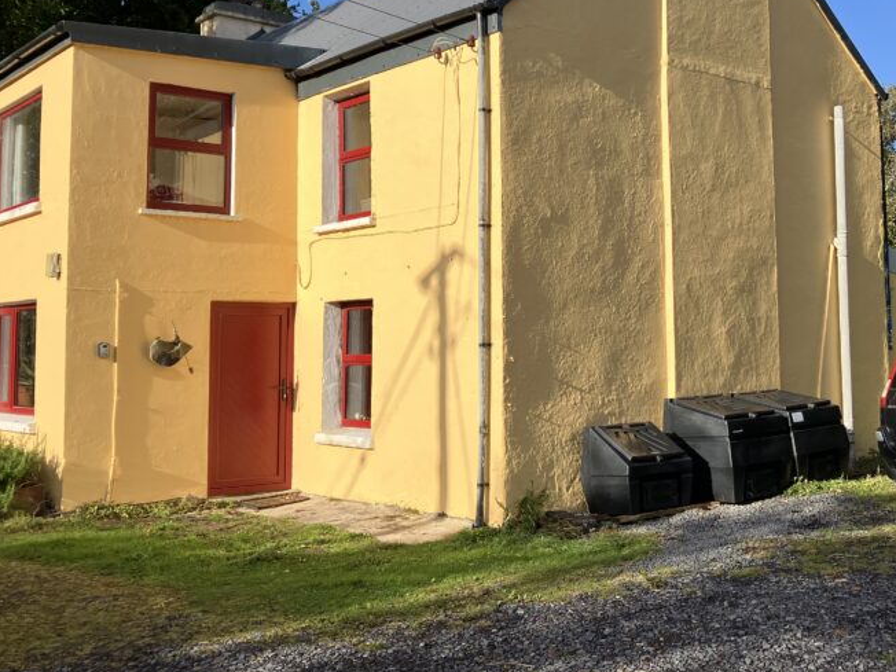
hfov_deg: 42.7
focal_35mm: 44
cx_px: 547
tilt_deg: +4.7
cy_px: 247
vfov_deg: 32.7
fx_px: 1139
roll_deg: +0.5
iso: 32
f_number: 1.8
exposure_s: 1/1567
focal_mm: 3.99
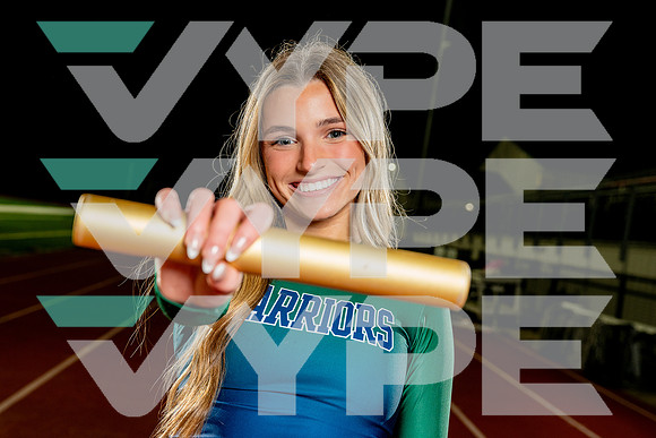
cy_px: 219
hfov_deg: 36.5
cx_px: 328
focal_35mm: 55
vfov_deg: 24.8
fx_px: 996
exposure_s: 1/250
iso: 800
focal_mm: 52
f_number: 5.6
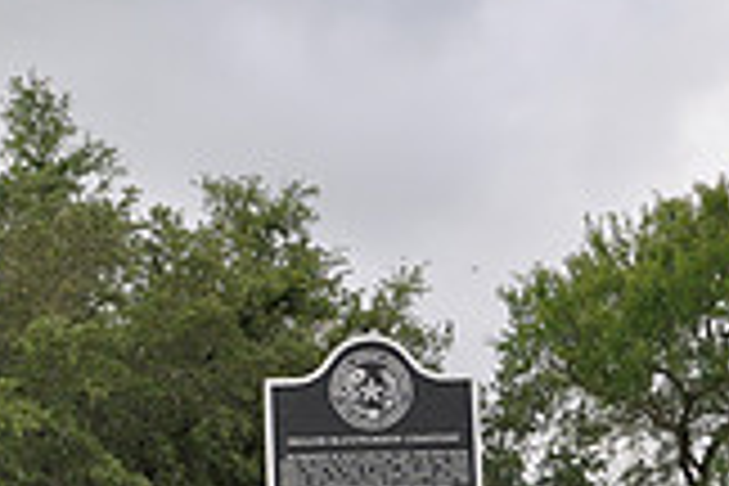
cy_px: 367
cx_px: -238
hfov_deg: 17.0
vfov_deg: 12.1
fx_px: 2284
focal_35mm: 113
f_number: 8
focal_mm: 21
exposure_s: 1/60
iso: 200
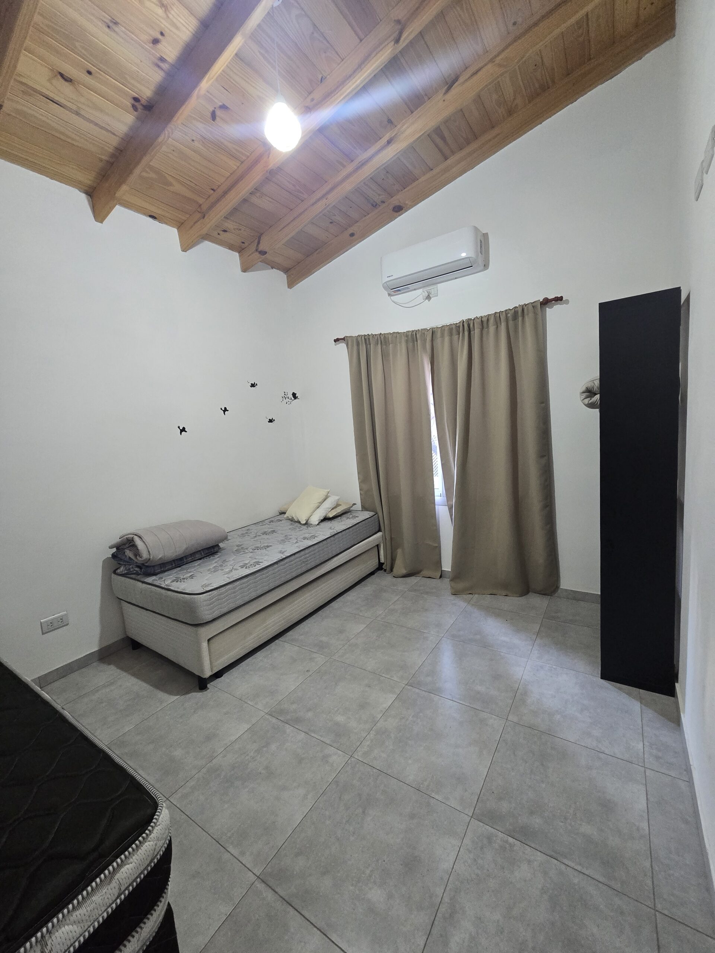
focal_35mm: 13
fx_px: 358
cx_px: 358
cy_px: 476
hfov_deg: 89.9
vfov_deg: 106.2
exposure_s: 1/50
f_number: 2.2
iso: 500
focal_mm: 2.2
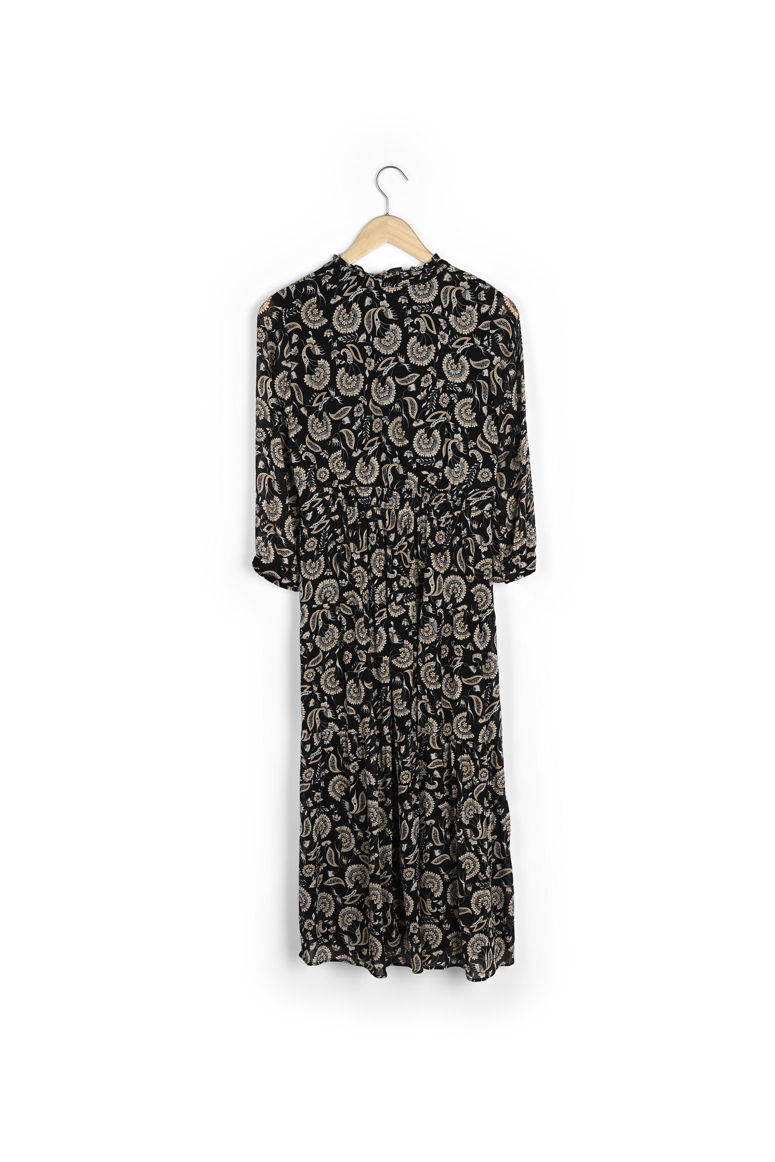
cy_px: 581
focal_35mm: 44
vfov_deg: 44.5
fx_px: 1421
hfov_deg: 30.5
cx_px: 388
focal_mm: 44
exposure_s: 1/125
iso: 100
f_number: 11
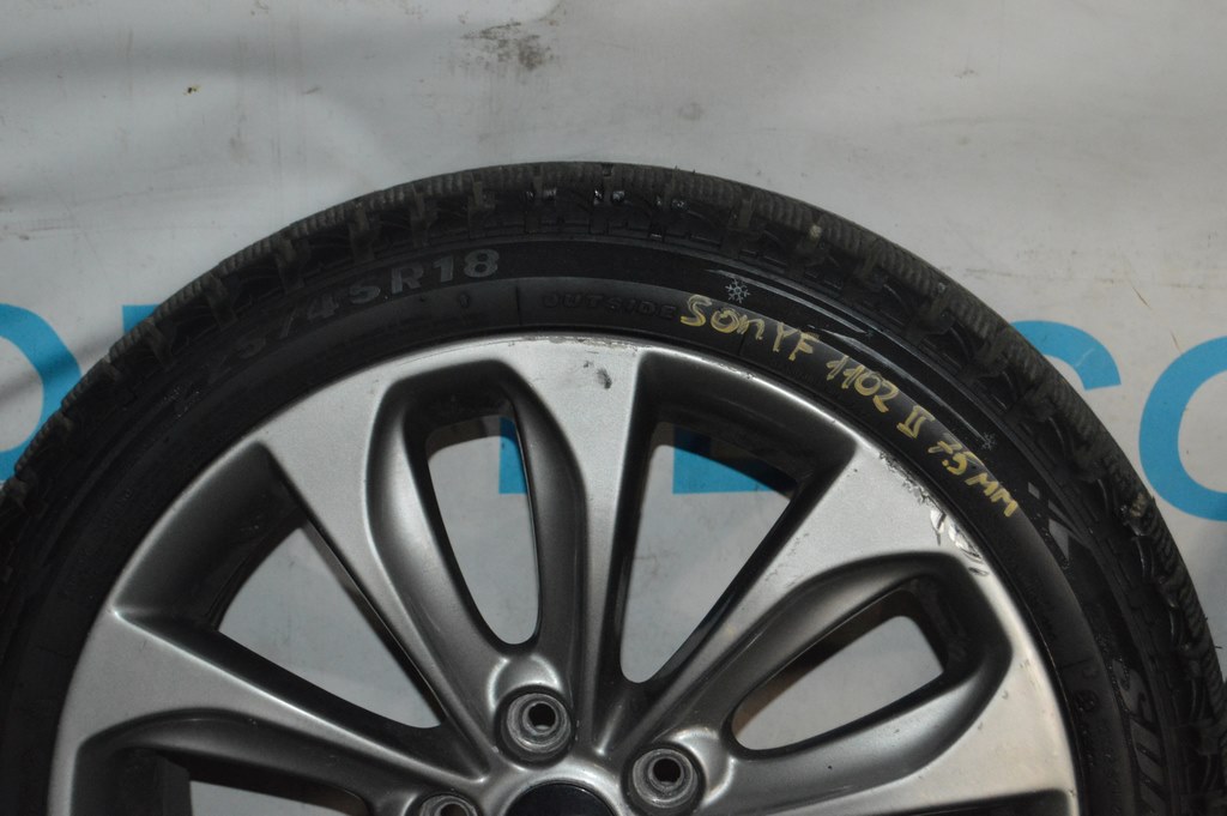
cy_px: 408
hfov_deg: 24.6
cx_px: 614
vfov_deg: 16.5
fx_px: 2810
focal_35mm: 82
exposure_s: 1/60
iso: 3200
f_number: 5.6
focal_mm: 55
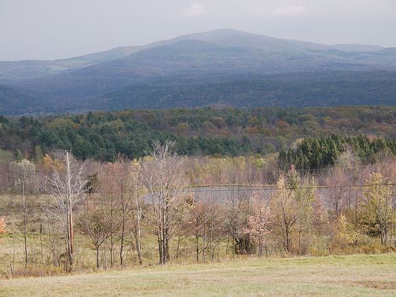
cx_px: 198
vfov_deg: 15.1
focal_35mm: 98
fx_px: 1121
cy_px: 148
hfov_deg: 20.0
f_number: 5.6
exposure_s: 1/320
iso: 100
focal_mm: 49
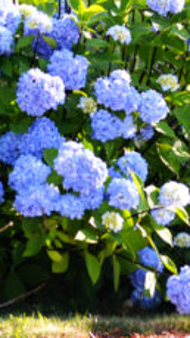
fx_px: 4813
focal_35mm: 538
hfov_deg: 2.3
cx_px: 38
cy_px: -21
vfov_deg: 4.0
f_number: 4.5
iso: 400
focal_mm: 102
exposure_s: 1/320
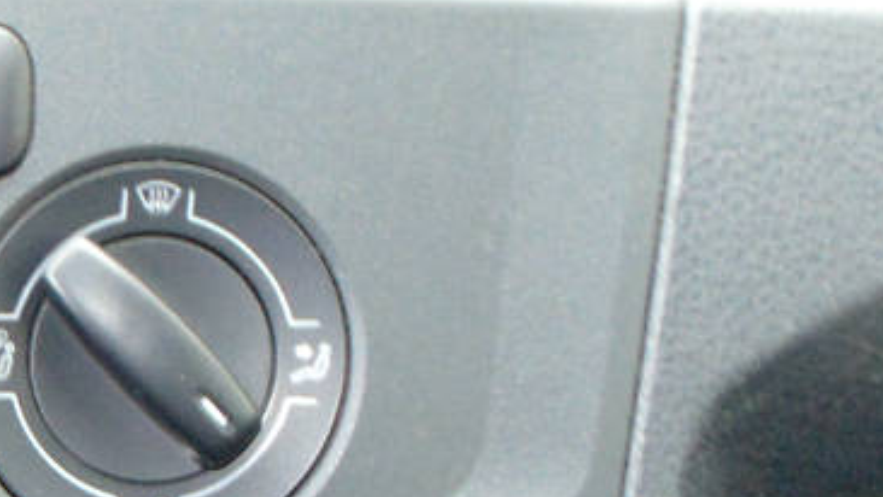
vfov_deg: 10.0
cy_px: 586
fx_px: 2787
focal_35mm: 119
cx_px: -205
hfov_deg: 17.1
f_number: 3
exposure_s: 1/30
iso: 200
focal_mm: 4.5
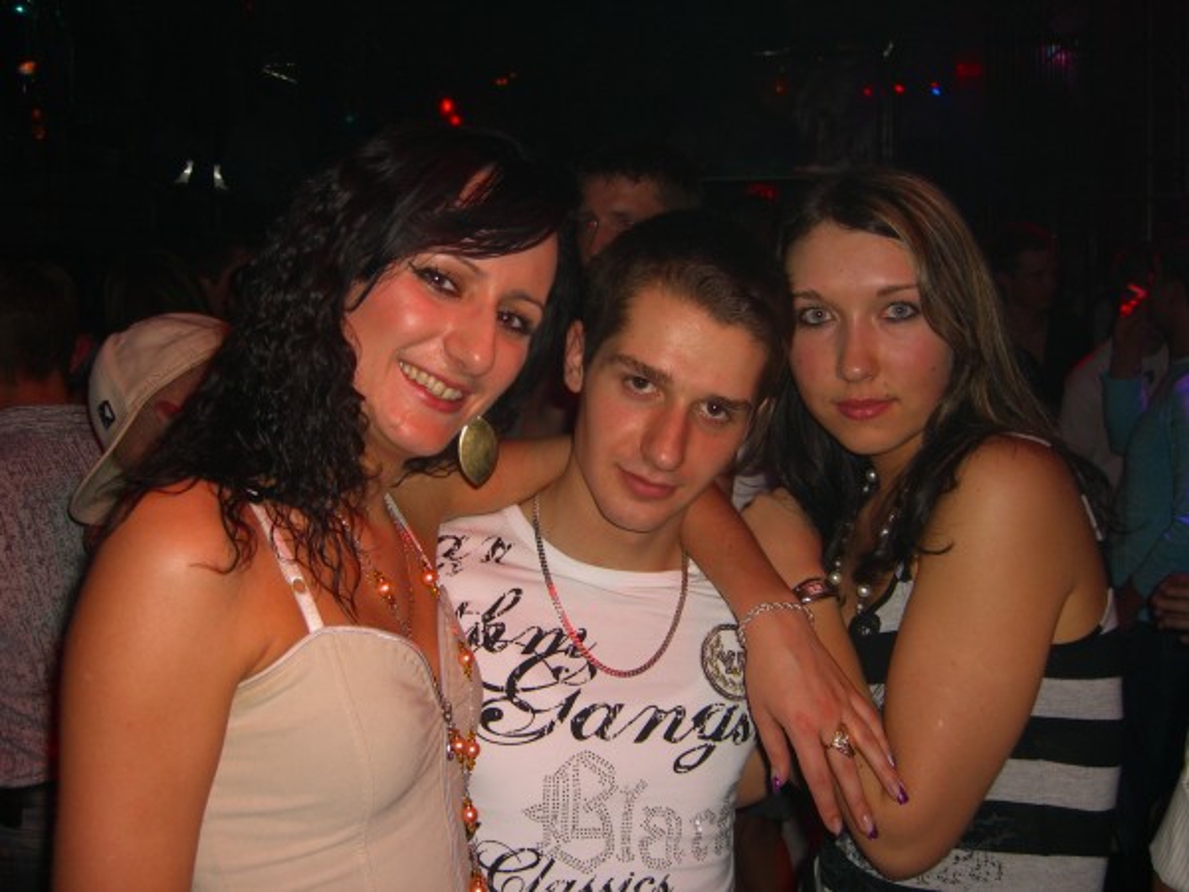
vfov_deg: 37.7
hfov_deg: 49.0
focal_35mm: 38
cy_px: 446
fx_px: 1305
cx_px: 594
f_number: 2.8
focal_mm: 7.9
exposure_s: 1/60
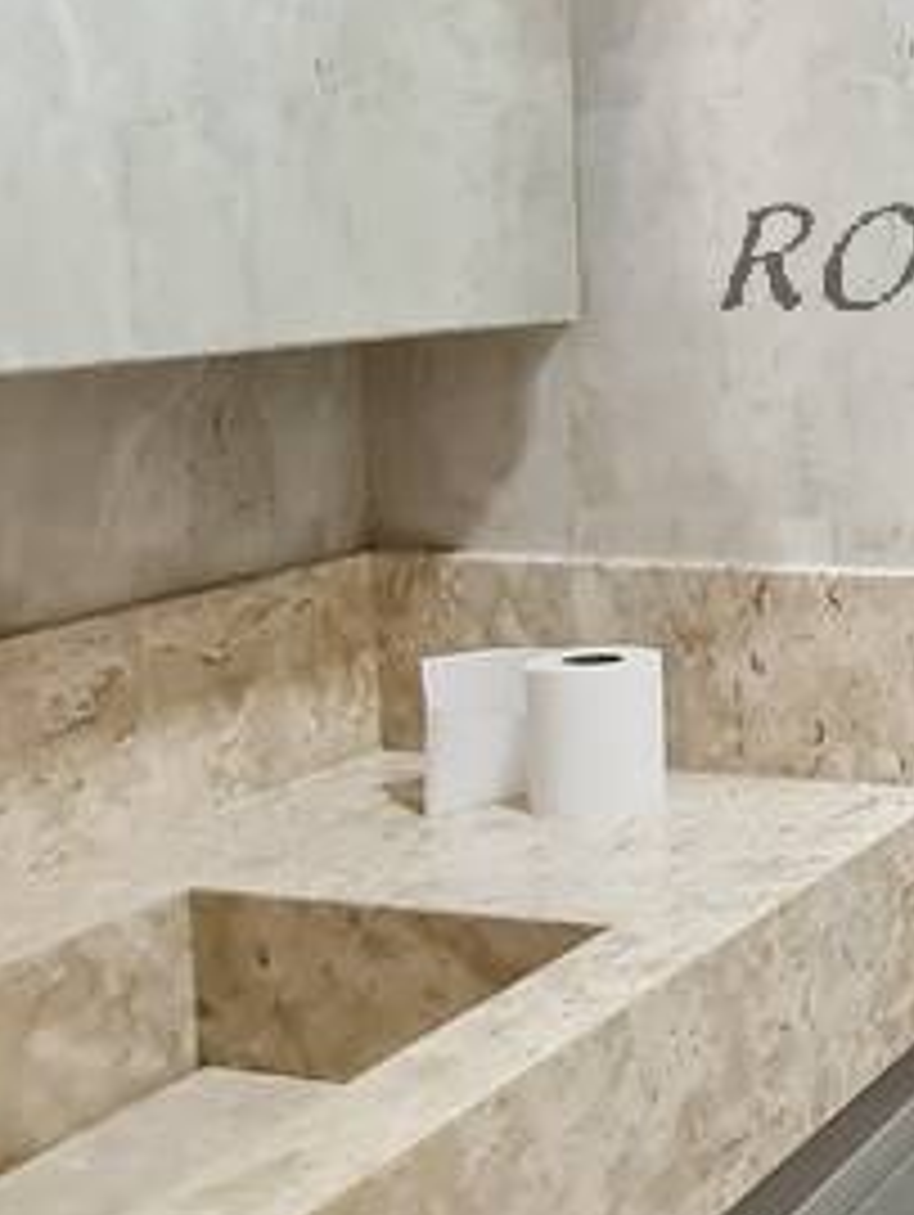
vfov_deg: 36.2
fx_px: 1828
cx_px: 1306
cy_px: 364
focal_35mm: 52
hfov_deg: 23.4
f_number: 2.2
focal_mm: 2.2
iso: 400
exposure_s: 1/60
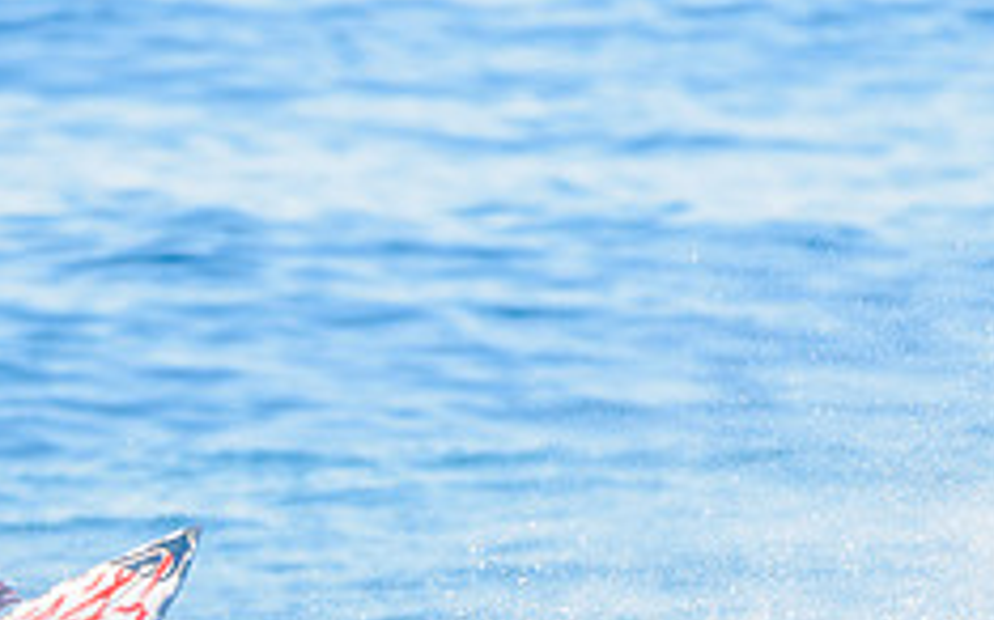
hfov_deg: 1.7
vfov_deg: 1.0
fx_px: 34252
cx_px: -102
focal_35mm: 1265
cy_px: 779
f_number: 5.6
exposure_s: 1/2000
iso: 800
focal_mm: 500
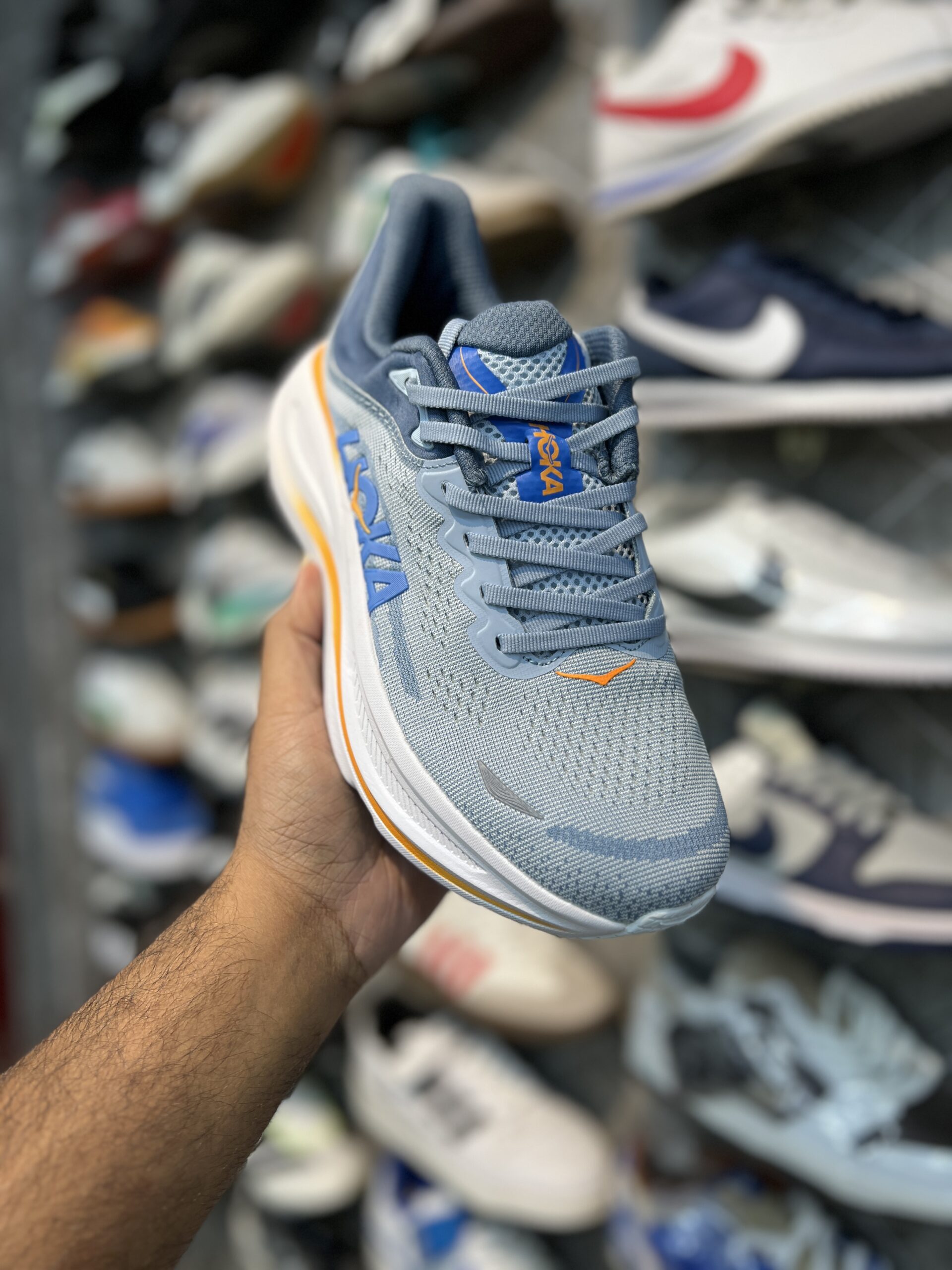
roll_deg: +2.4
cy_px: 635
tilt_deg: -4.5
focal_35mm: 26
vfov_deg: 67.3
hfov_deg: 53.1
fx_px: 953
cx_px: 476
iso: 40
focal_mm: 5.7
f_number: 1.5
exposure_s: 1/100
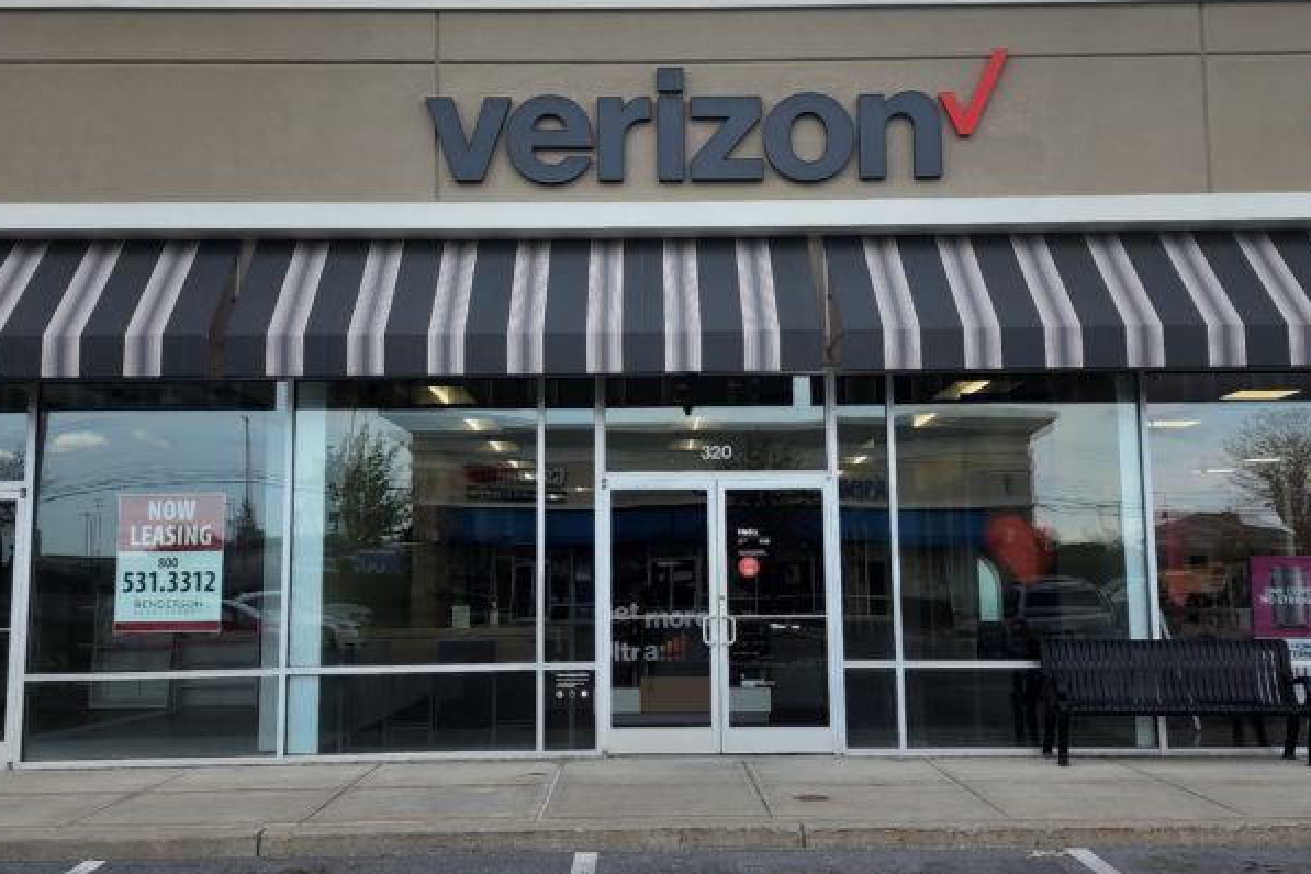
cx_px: 639
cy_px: 415
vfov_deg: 32.6
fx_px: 1493
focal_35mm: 41
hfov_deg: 47.4
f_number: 1.8
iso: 12
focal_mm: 6.4
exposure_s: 1/460
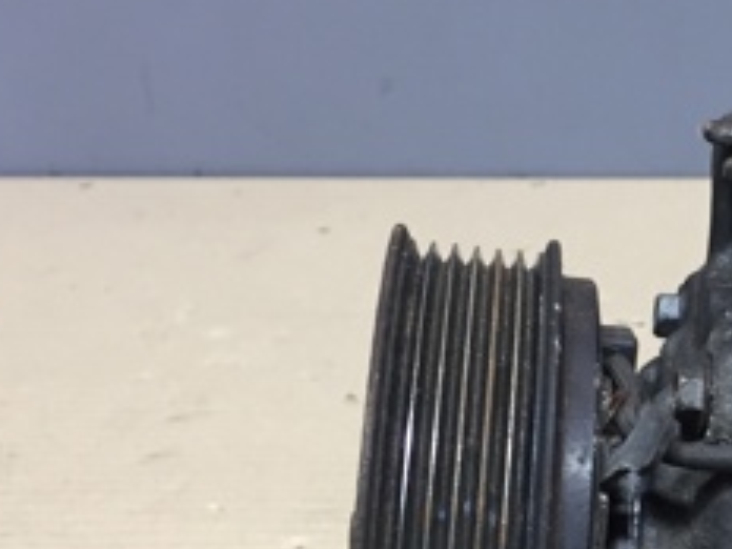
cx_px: 861
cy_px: 483
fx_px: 1692
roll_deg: +0.1
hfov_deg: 22.6
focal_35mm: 80
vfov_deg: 18.2
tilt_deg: -26.9
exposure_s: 1/33
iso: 125
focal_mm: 4.15
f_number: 2.2
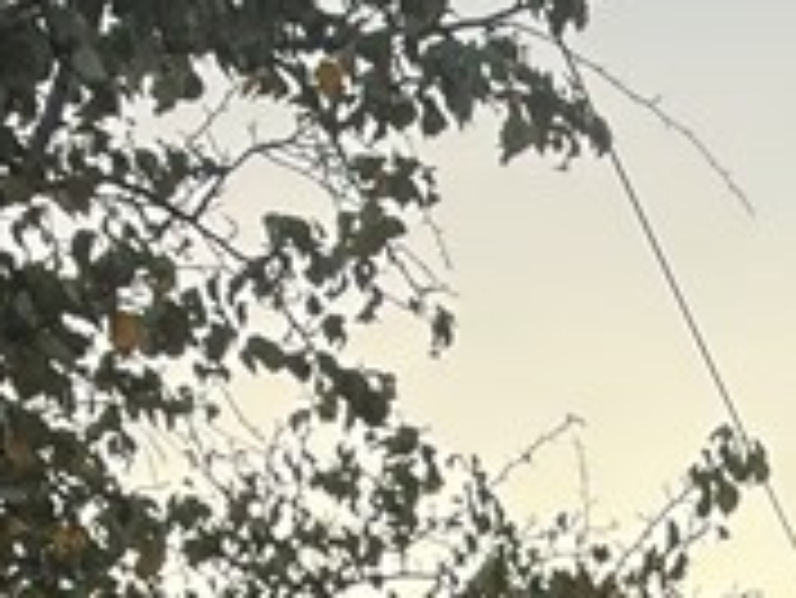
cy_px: 1245
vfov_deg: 14.6
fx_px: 1864
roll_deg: +0.3
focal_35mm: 81
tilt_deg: +3.9
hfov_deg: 19.0
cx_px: 1394
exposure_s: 1/229
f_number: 2.2
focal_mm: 2.22
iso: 64
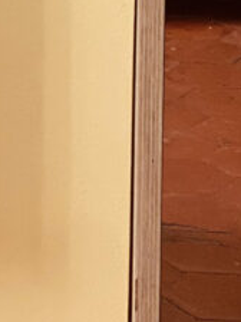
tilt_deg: -9.7
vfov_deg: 8.1
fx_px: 2209
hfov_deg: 6.1
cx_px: -245
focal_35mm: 238
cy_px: -190
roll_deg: +0.1
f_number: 2
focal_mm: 6
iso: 125
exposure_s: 1/122
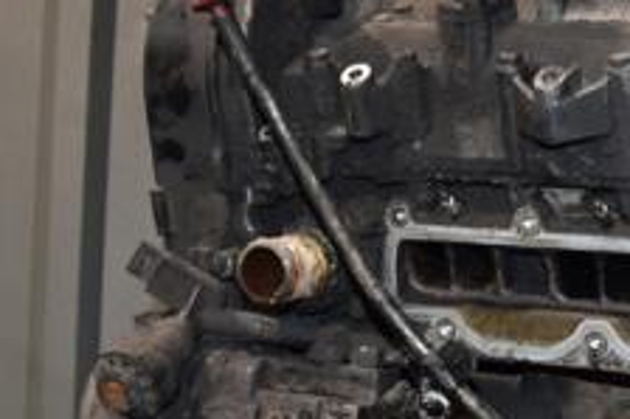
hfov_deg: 23.3
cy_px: 405
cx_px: 596
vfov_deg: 15.9
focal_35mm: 84
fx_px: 1475
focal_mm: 21
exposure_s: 1/60
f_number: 5
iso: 800
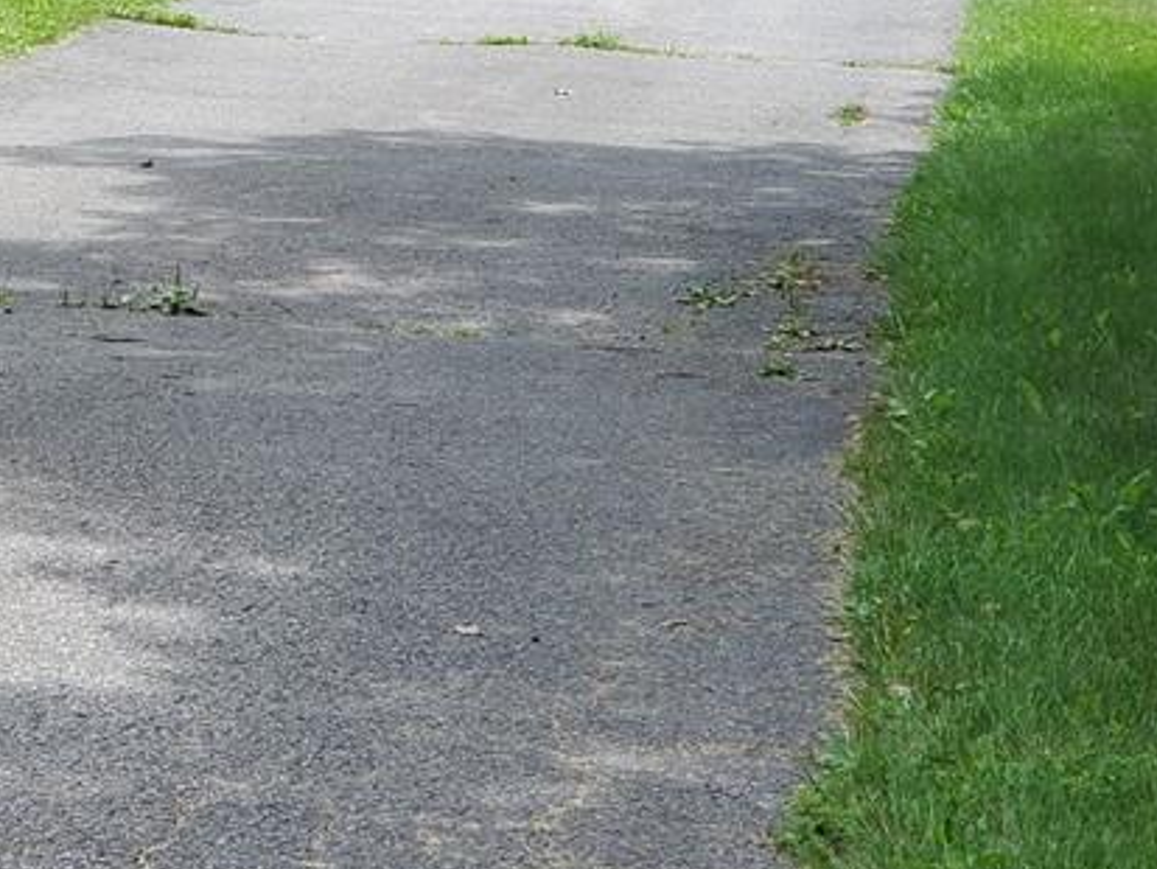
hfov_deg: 14.8
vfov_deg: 11.3
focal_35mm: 129
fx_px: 4313
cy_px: -98
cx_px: -233
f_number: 2.4
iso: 50
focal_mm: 6
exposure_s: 1/372
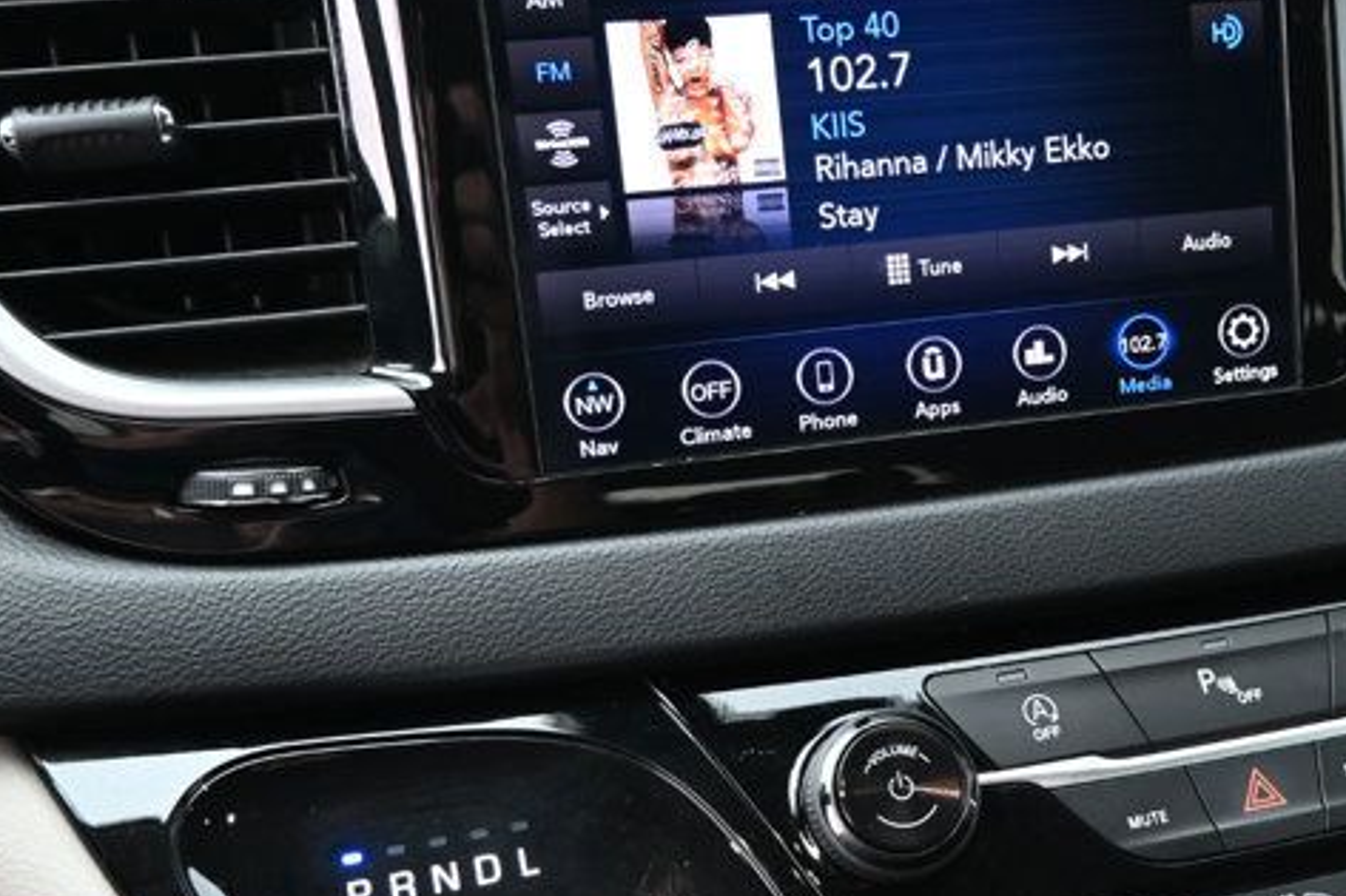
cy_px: 586
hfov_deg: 37.5
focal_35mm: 52
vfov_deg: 25.9
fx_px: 1943
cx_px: 968
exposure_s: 1/125
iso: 720
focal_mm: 16
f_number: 3.5
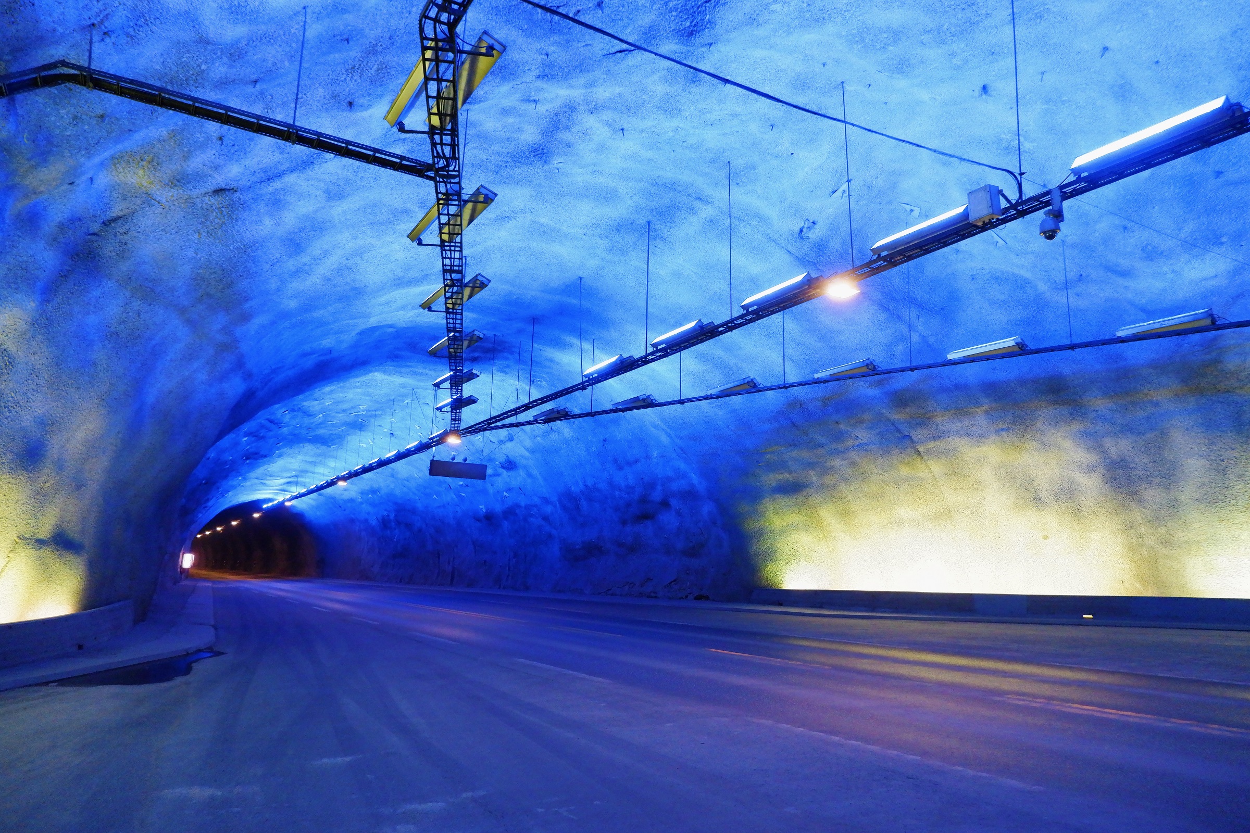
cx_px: 625
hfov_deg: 76.1
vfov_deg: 55.1
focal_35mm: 23
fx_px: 799
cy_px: 416
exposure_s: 1/20
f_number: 3.5
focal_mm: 15
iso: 3200
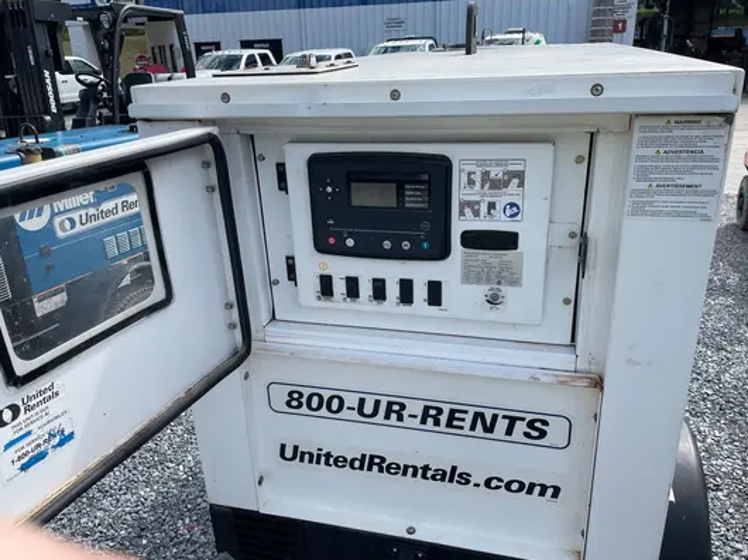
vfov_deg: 51.3
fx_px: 583
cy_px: 283
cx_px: 374
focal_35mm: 27
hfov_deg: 65.3
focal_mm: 4.2
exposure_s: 1/2212
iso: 32
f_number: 1.6
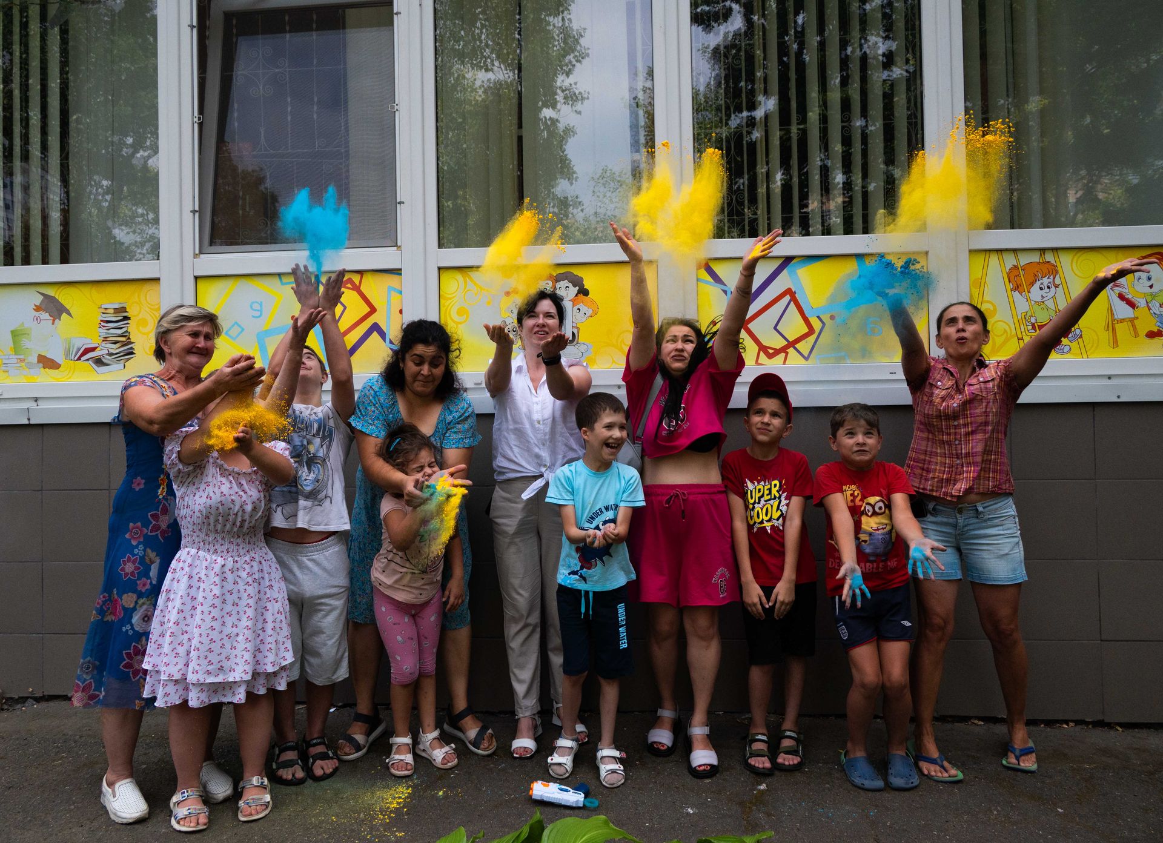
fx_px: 902
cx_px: 546
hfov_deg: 65.6
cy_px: 393
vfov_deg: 50.1
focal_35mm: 27
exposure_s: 1/4000
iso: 1600
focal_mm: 24
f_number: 6.3
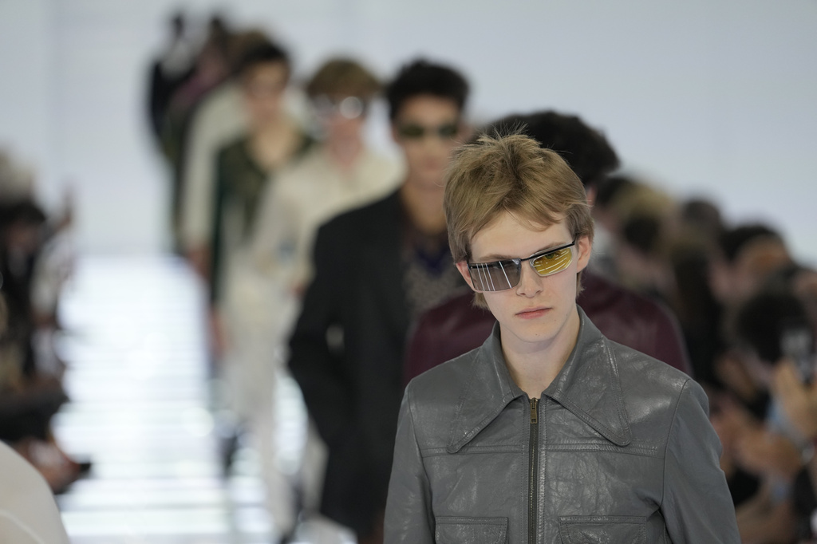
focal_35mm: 178
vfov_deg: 7.7
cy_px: 272
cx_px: 408
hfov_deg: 11.6
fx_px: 4038
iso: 1600
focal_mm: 178
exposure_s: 1/1000
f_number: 3.2
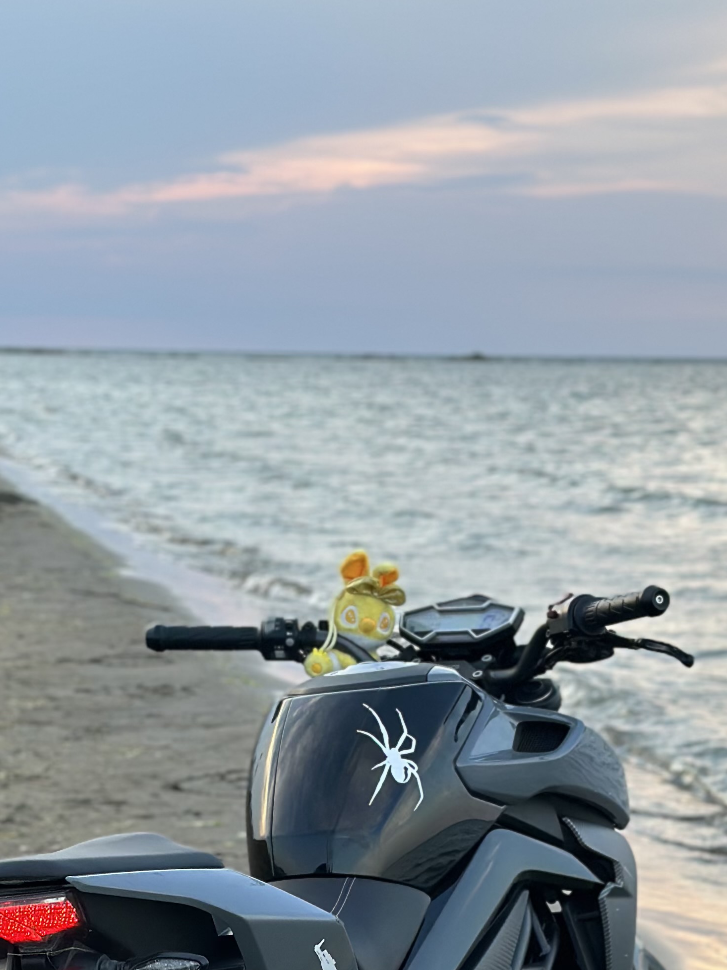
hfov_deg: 14.9
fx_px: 2773
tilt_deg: -11.5
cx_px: 352
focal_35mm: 99
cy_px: 902
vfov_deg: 19.4
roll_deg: -2.8
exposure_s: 1/450
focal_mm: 6.86
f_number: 1.78
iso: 80
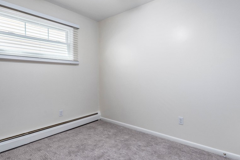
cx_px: 121
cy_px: 77
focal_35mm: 20
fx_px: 133
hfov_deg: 84.0
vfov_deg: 61.8
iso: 160
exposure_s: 1/60
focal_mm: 14
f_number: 8
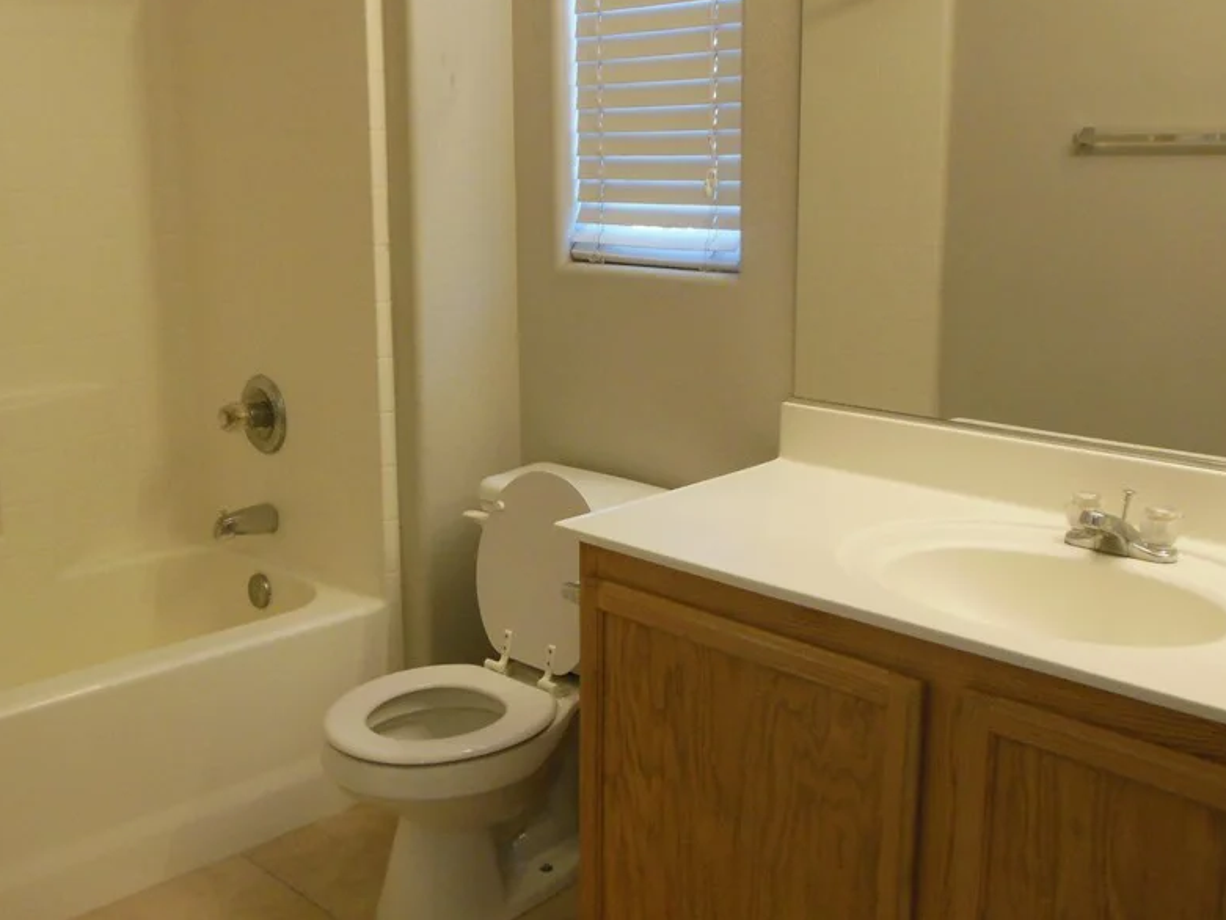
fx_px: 1346
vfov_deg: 37.7
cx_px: 568
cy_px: 418
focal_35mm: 38
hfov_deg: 48.9
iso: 400
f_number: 3.3
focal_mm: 5.2
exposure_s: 1/125
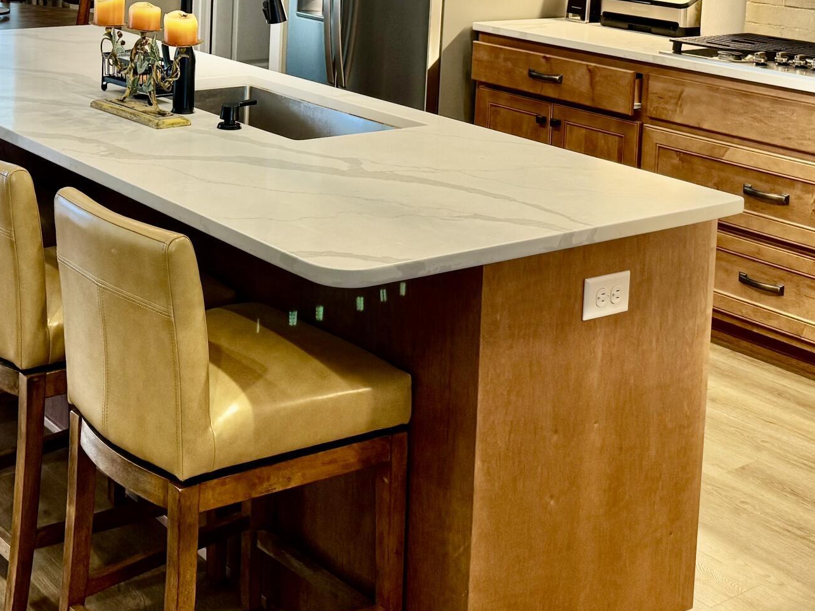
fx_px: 1318
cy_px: -33
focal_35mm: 56
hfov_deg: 33.9
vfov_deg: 24.6
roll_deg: -2.5
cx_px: 247
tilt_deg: -5.0
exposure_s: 1/60
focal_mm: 6.76
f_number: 1.78
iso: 160
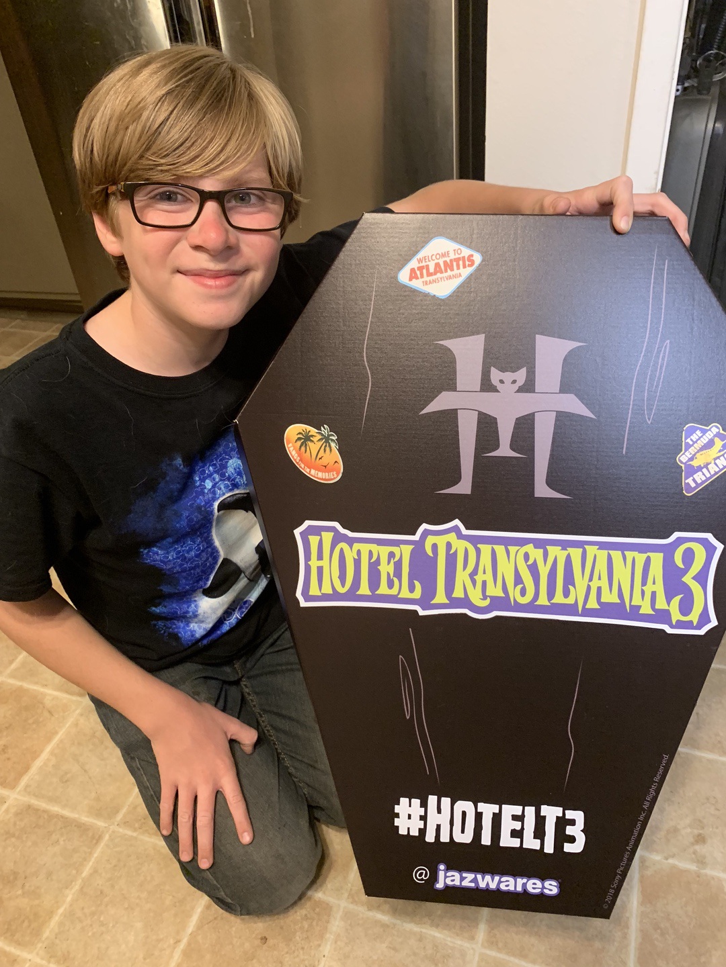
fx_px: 727
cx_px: 363
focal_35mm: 26
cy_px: 484
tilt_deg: -35.2
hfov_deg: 53.1
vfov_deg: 67.3
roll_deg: +6.1
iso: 320
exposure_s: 1/60
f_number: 1.8
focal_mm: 4.25
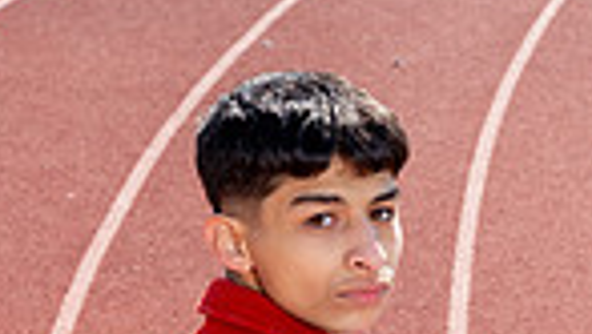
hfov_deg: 12.4
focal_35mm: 173
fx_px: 2718
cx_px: 258
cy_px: 817
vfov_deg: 6.7
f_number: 9
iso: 125
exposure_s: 1/200
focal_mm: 54
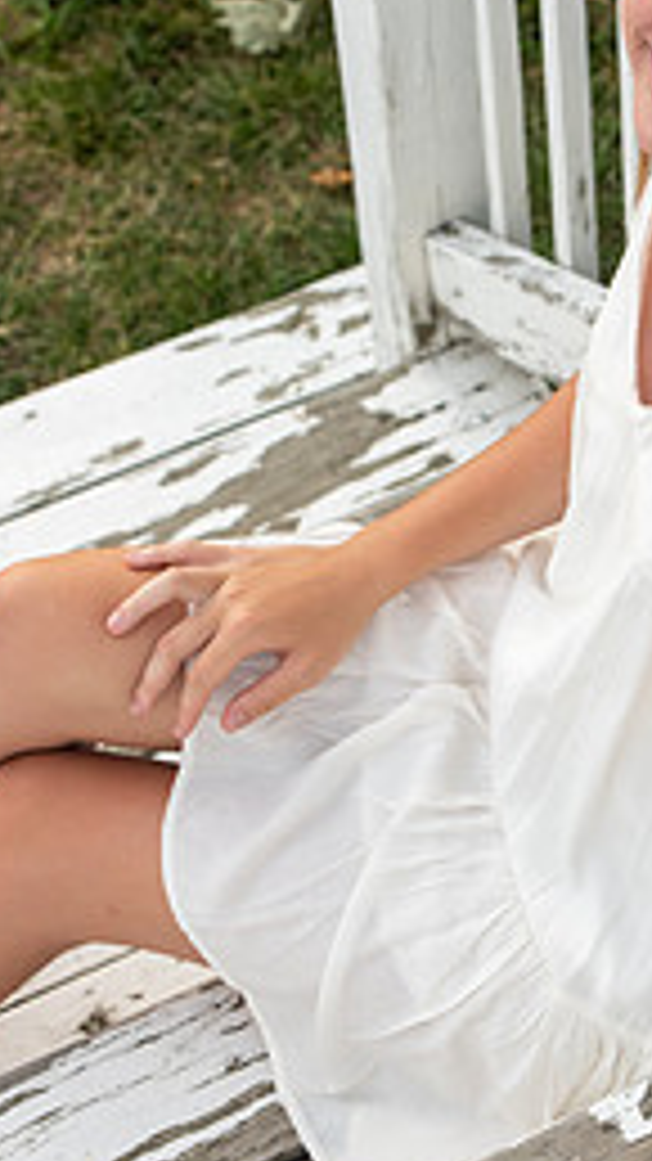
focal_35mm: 128
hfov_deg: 9.4
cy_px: 513
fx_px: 3937
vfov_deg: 16.8
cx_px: 616
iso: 400
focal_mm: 70
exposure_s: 1/320
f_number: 7.1
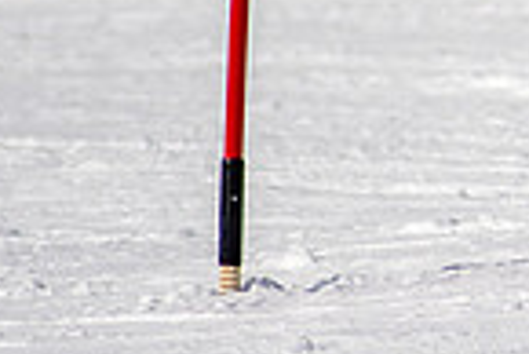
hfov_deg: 0.9
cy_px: -51
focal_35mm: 2185
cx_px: 1140
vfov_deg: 0.6
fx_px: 32139
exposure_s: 1/6400
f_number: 2.8
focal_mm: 300
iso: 100
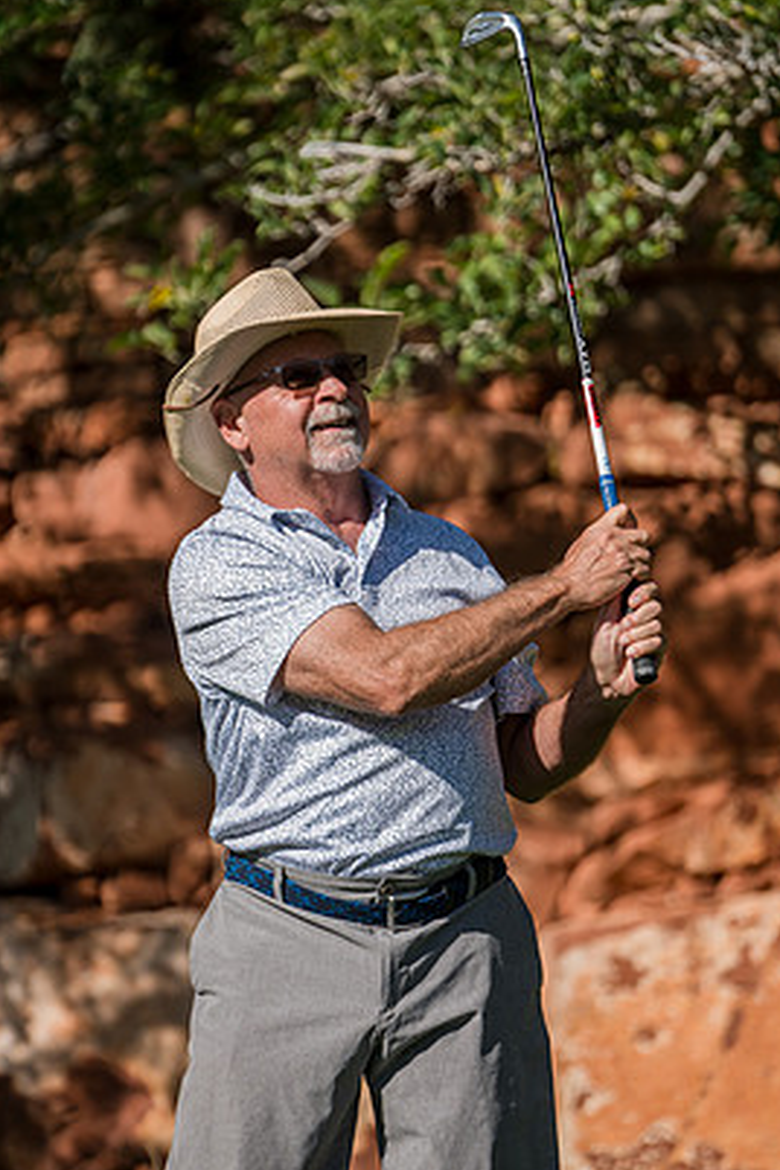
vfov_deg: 10.9
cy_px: 521
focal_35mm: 189
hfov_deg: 7.3
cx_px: 352
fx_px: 6142
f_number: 2.8
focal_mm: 169
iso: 320
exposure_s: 1/5000
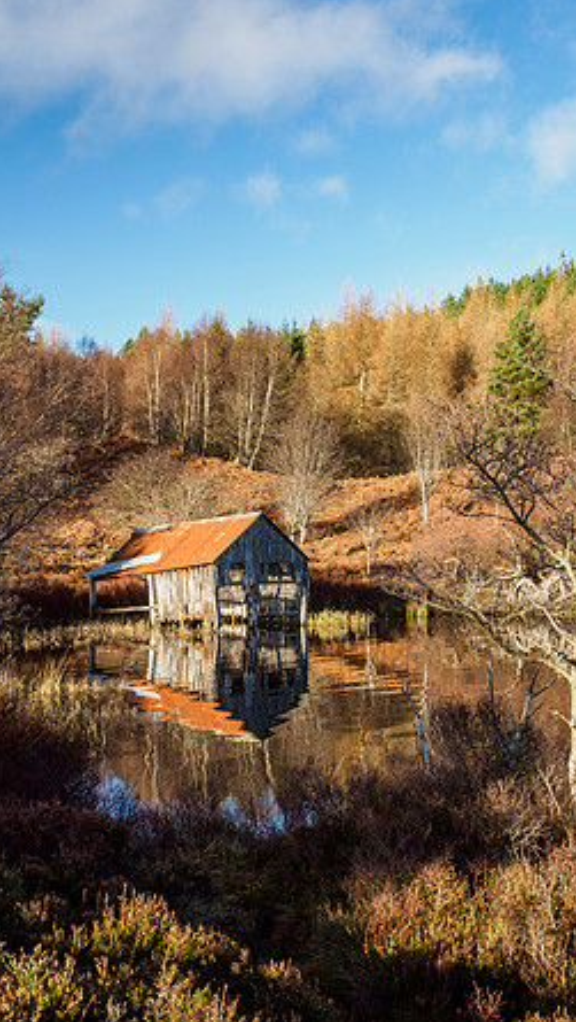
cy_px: 508
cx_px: 338
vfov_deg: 46.4
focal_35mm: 44
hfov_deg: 27.1
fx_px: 1192
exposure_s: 1/80
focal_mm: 20
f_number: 7.1
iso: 200
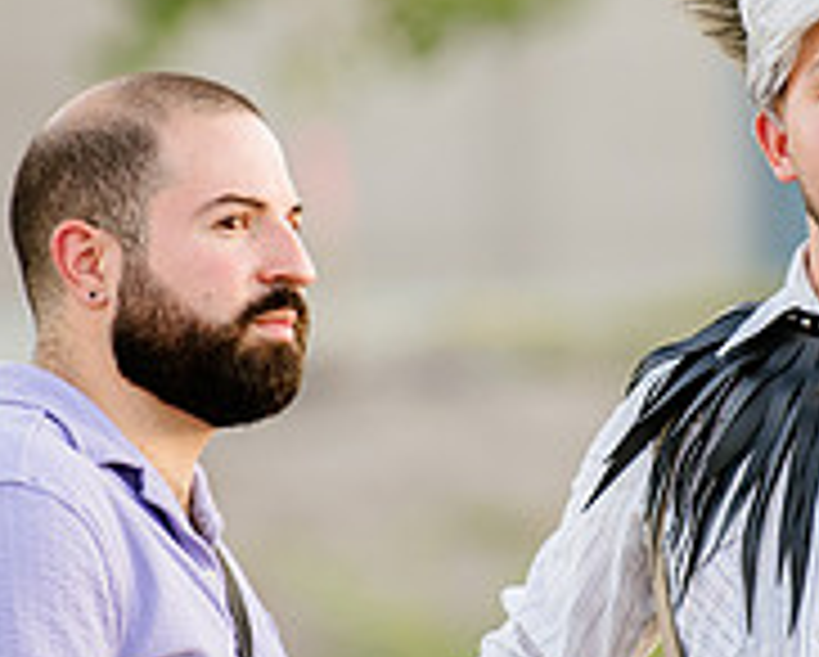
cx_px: 572
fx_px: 15578
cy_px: 301
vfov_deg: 2.4
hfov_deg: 3.0
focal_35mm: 642
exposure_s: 1/200
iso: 200
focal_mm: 200
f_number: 2.8
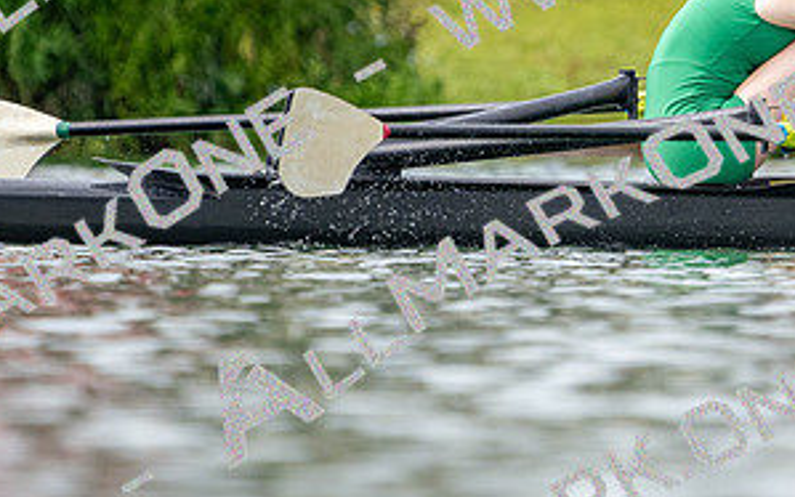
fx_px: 38595
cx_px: 758
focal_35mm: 1781
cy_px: 57
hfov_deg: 1.2
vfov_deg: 0.7
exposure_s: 1/1600
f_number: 6.3
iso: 640
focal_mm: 600
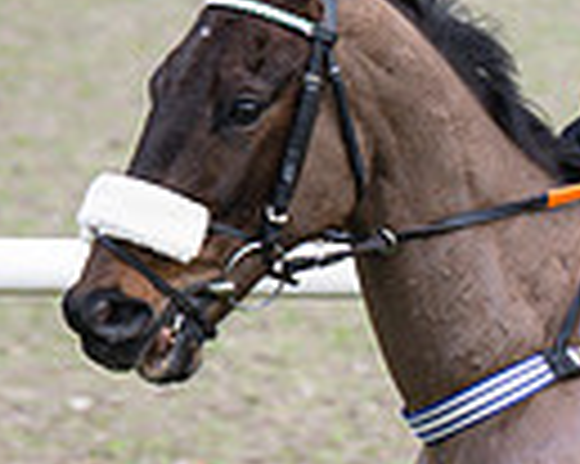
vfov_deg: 1.5
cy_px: 496
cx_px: 632
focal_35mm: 1042
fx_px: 17873
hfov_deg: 1.9
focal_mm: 102
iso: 200
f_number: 4
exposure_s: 1/640
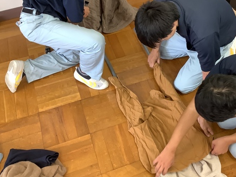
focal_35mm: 45
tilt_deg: -50.3
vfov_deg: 32.2
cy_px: 81
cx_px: 139
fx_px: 307
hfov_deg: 41.9
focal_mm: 3.3
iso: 160
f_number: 2.4
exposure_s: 1/60
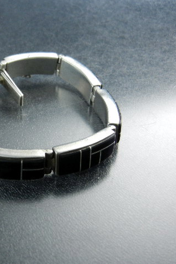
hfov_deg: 21.0
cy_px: 132
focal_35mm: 63
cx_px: 8
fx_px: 462
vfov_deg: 31.9
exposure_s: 1/20.6
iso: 400
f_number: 3.8
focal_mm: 8.1
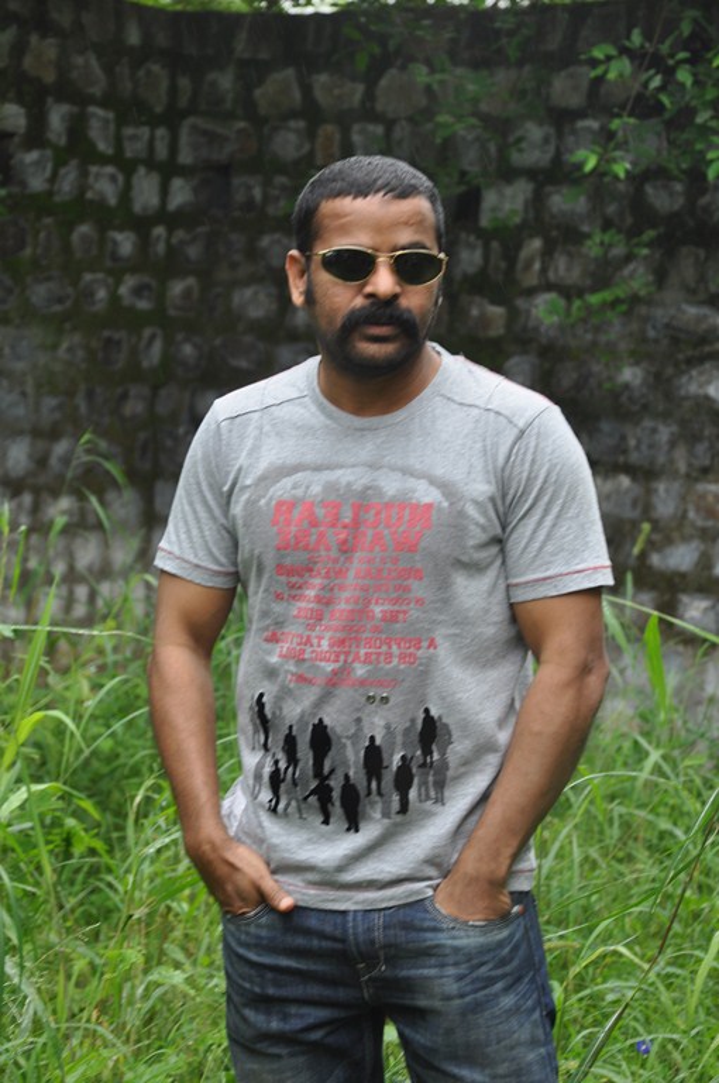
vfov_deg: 23.4
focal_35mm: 87
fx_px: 2613
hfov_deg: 15.7
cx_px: 360
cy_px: 542
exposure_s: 1/125
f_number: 5.6
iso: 220
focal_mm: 58
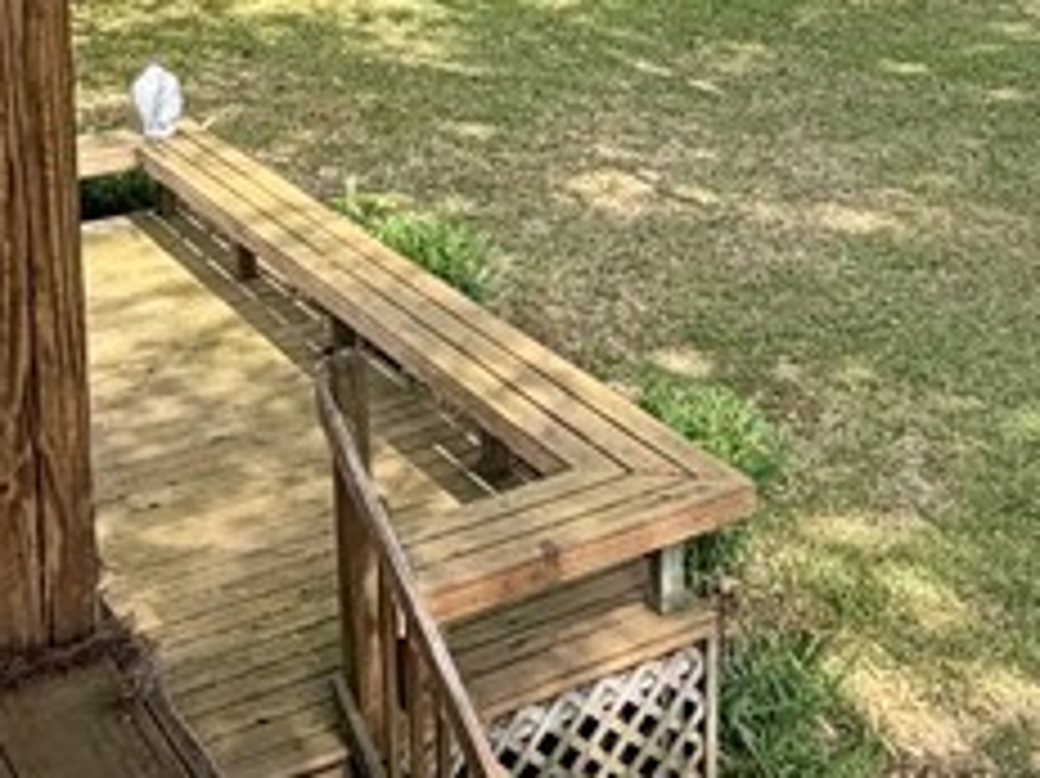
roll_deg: +0.8
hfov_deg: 31.0
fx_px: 1862
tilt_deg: -4.4
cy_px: -175
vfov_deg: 21.8
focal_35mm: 62
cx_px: 693
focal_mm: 2.22
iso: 64
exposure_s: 1/436
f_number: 2.2
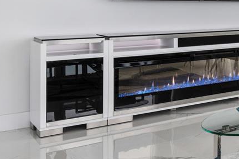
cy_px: 5
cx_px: 408
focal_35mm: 63
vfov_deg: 20.9
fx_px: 418
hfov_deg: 22.3
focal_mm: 17
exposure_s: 1/250
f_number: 8
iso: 250
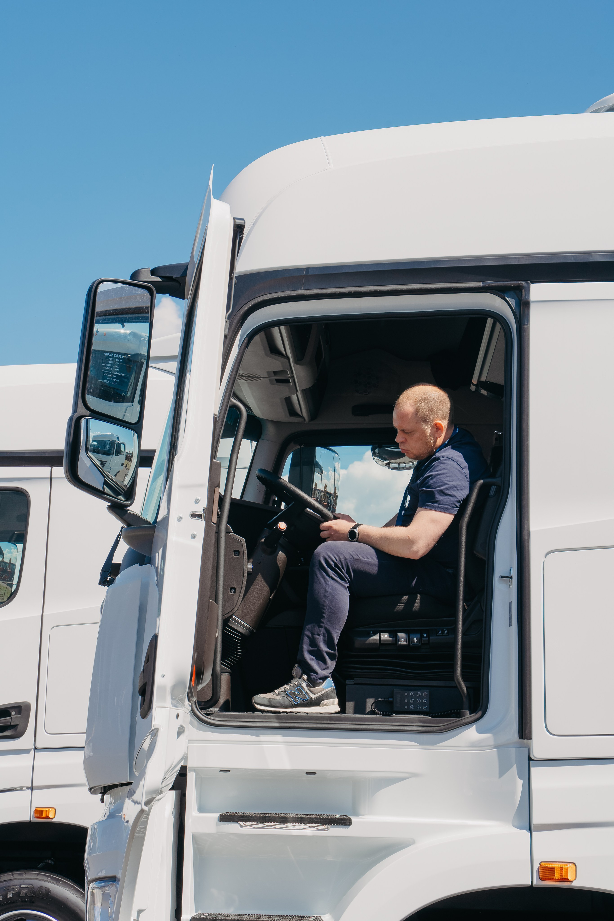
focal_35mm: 70
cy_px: 460
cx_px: 307
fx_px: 1791
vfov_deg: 28.8
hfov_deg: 19.5
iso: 160
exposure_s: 1/160
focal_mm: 70
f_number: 11
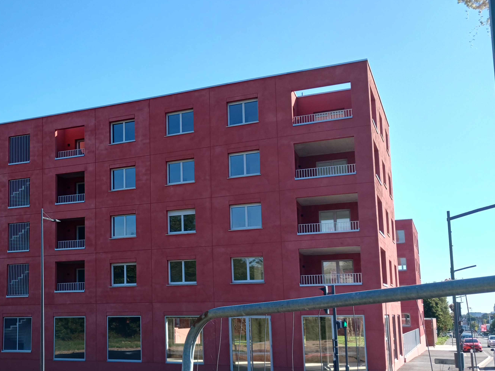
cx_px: 114
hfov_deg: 43.1
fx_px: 601
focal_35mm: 42
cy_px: 238
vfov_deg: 34.1
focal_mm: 4
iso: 20
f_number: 1.8
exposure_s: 1/214
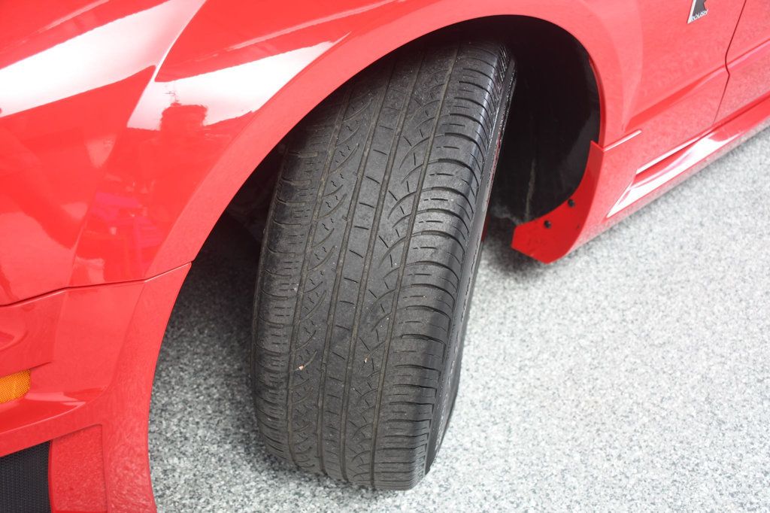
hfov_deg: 49.6
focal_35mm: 39
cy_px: 256
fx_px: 834
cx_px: 385
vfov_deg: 34.2
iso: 100
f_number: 3.8
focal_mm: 26
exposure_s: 1/160
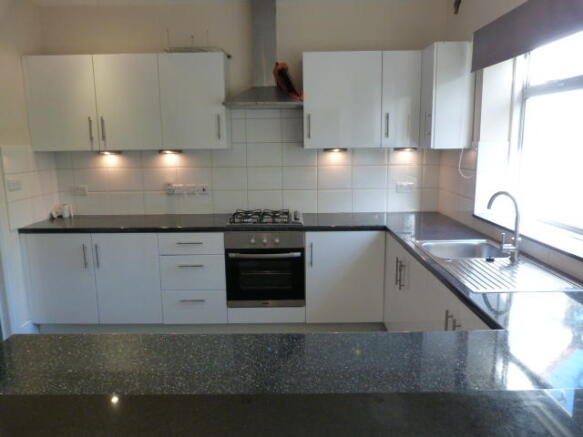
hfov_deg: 69.4
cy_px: 218
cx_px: 292
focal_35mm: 25
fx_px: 421
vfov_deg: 54.9
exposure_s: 1/60
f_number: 2.8
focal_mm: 4.5
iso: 320
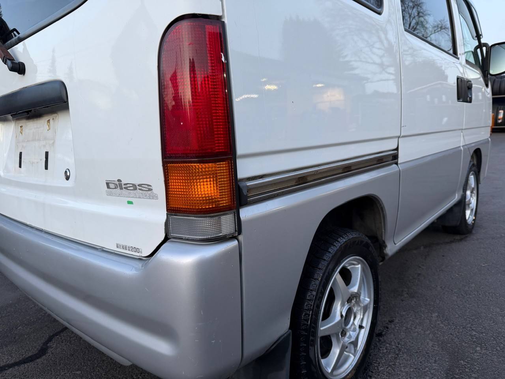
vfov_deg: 56.8
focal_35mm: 24
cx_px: 252
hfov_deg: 71.6
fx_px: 350
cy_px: 190
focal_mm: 6.76
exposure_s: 1/60
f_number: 1.78
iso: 125
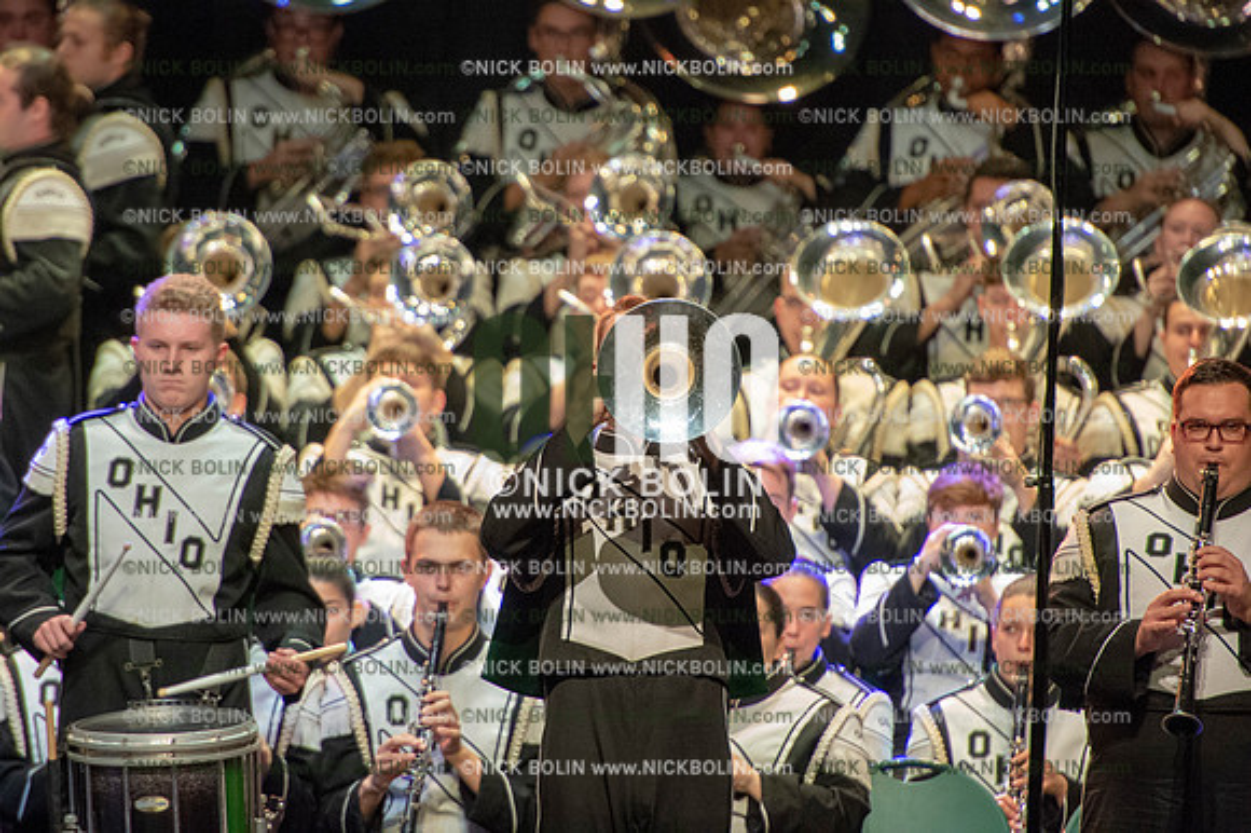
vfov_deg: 3.4
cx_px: 626
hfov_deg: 5.2
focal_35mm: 400
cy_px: 416
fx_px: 13892
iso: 8000
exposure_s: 1/250
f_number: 5.6
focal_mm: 400
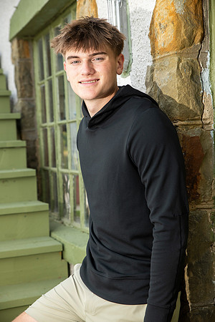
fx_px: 582
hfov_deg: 20.9
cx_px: 108
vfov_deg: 31.0
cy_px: 161
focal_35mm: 65
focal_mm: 65
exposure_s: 1/160
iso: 320
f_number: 5.6
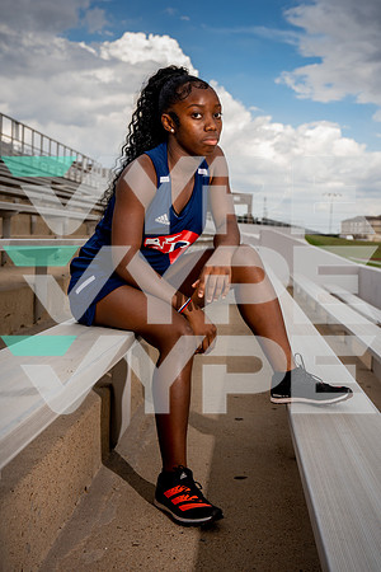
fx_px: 794
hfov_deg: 27.0
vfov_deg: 39.6
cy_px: 286
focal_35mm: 50
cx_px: 190
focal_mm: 50
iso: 80
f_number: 6.3
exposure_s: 1/250
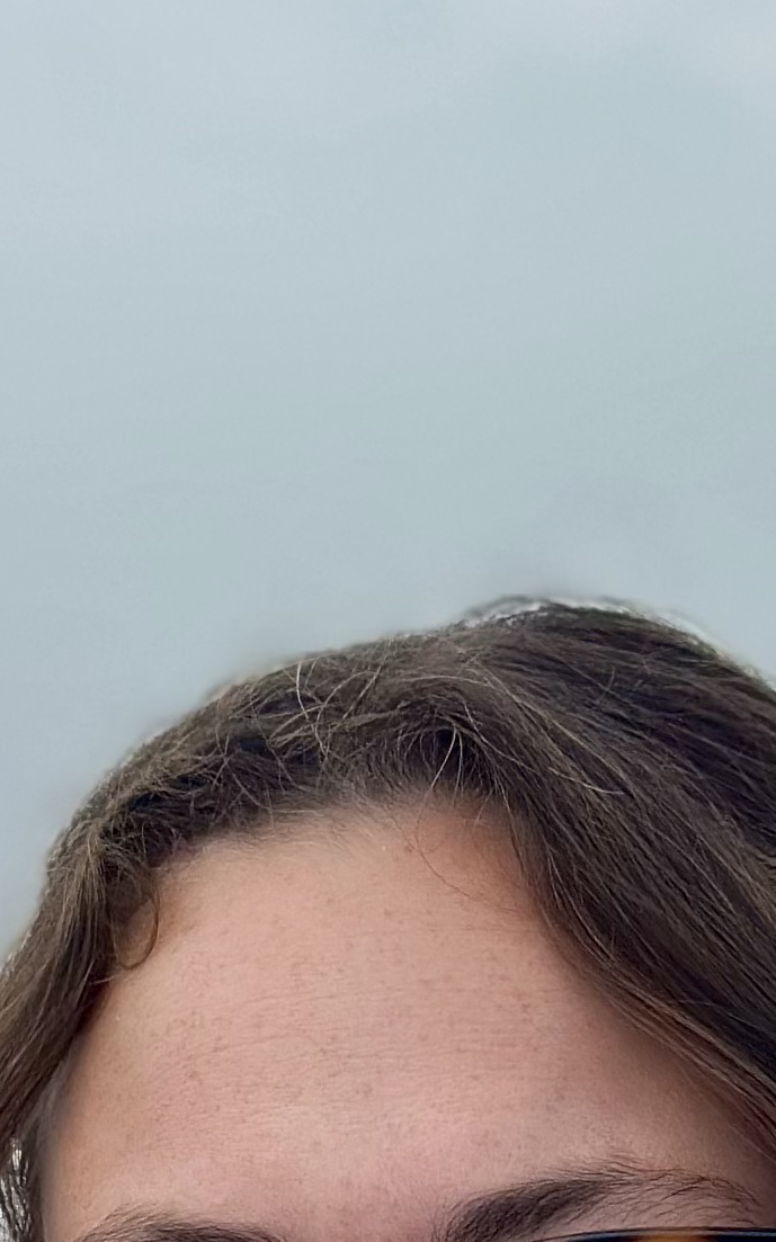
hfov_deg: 7.0
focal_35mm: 186
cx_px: 574
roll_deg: -0.5
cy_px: 2124
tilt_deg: -5.6
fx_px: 6296
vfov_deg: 10.7
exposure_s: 1/2358
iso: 100
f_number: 1.78
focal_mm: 6.86
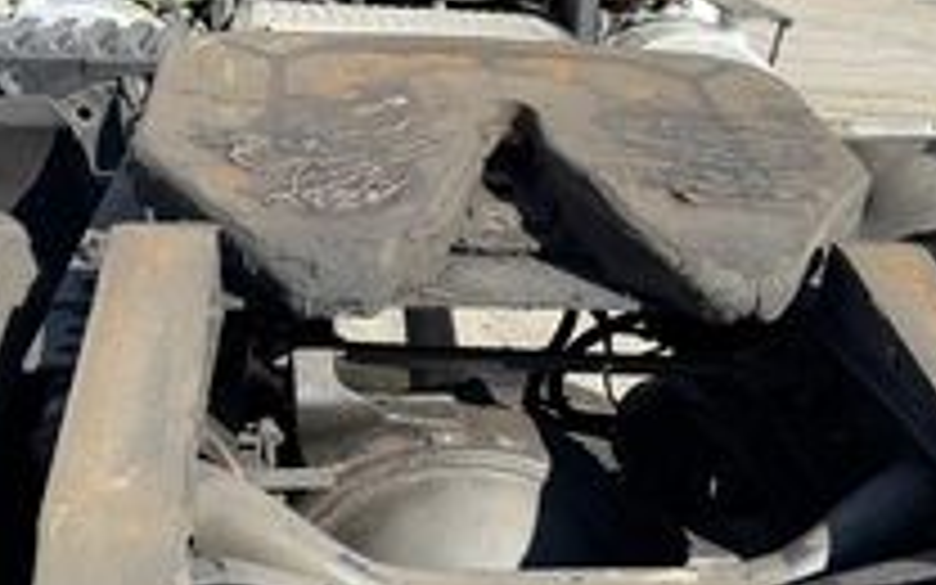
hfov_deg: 41.0
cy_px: 482
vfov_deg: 25.8
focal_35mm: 49
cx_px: 518
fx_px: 1250
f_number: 1.78
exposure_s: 1/1553
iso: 80
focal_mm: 6.76
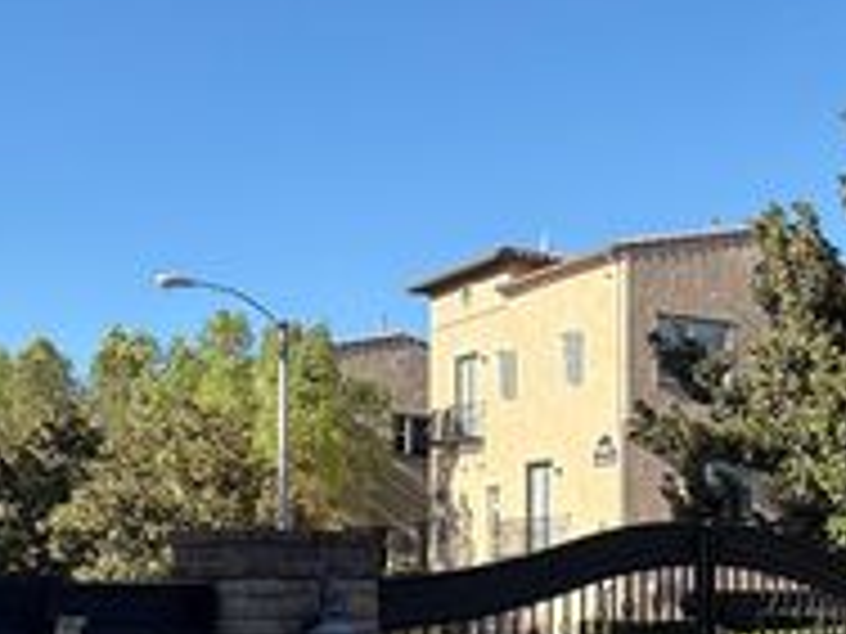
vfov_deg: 20.9
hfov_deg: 25.1
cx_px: 1044
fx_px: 1686
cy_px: 555
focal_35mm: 69
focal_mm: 5.96
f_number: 1.6
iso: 64
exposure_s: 1/1848
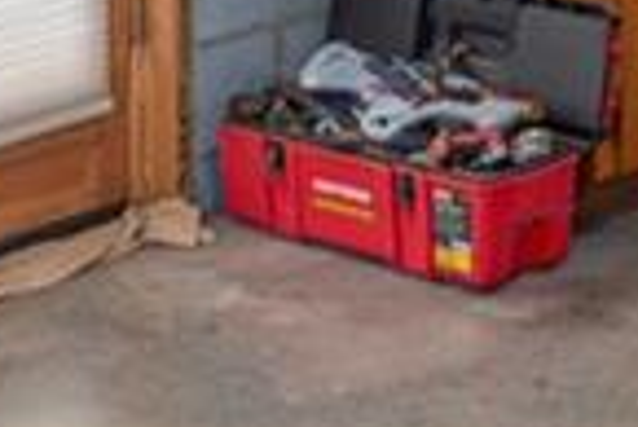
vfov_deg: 10.4
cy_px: -469
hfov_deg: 16.7
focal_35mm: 120
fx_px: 2129
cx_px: 638
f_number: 6.3
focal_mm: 17
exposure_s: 1/60
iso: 400
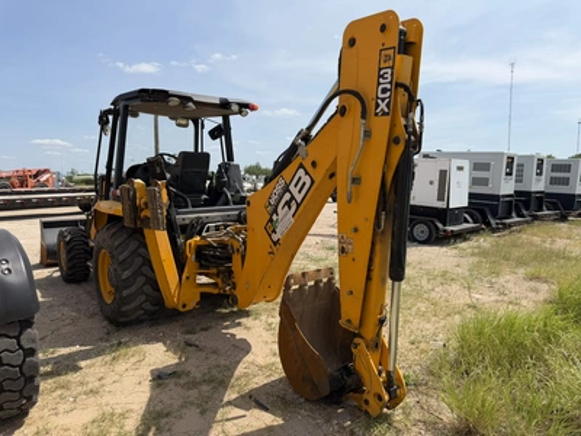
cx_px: 290
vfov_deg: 56.8
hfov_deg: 71.6
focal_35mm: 24
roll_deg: +0.8
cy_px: 218
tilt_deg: -5.7
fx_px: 403
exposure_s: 1/5714
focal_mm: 6.76
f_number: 1.78
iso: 80
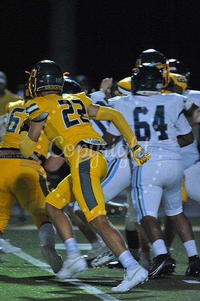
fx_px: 5006
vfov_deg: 3.4
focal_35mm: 600
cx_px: 100
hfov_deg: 2.3
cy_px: 150
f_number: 6.3
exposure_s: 1/200
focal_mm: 600
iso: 6400
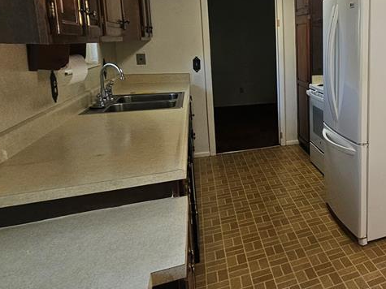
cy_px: 94
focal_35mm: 28
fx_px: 312
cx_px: 390
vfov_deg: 48.8
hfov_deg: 50.6
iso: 160
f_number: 2.2
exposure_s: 1/60
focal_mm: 2.2
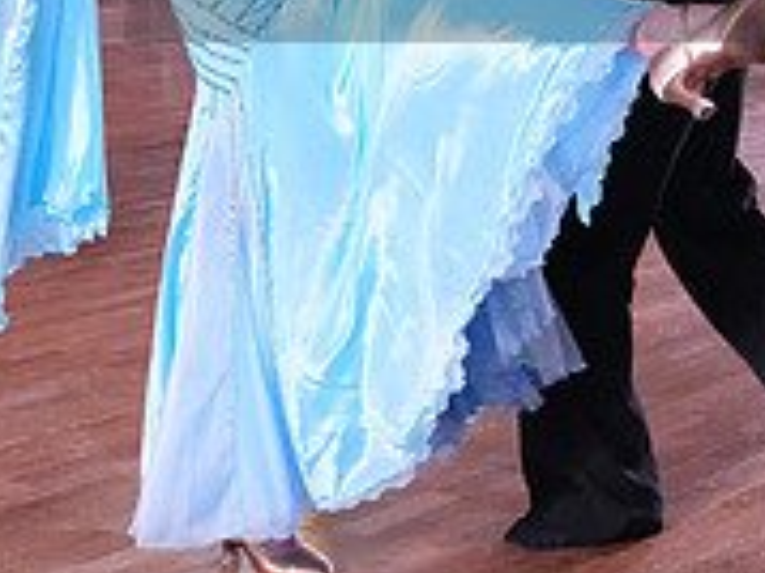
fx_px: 2407
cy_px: -71
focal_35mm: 109
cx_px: 590
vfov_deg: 13.3
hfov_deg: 17.9
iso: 5000
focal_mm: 35
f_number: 6.3
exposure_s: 1/320
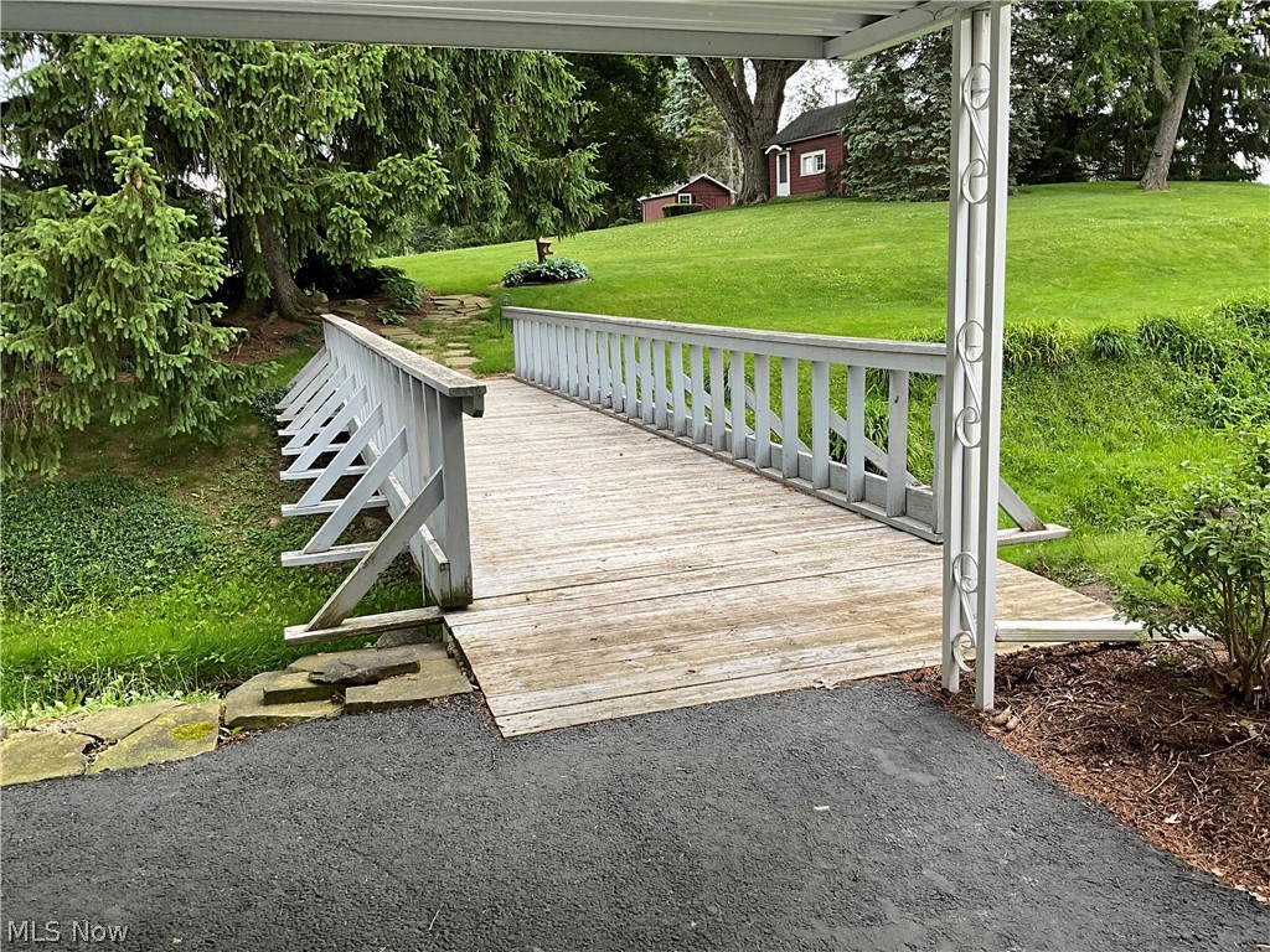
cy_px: 476
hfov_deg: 61.7
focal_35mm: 29
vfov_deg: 48.2
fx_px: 1064
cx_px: 635
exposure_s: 1/122
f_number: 1.8
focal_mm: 3
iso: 40
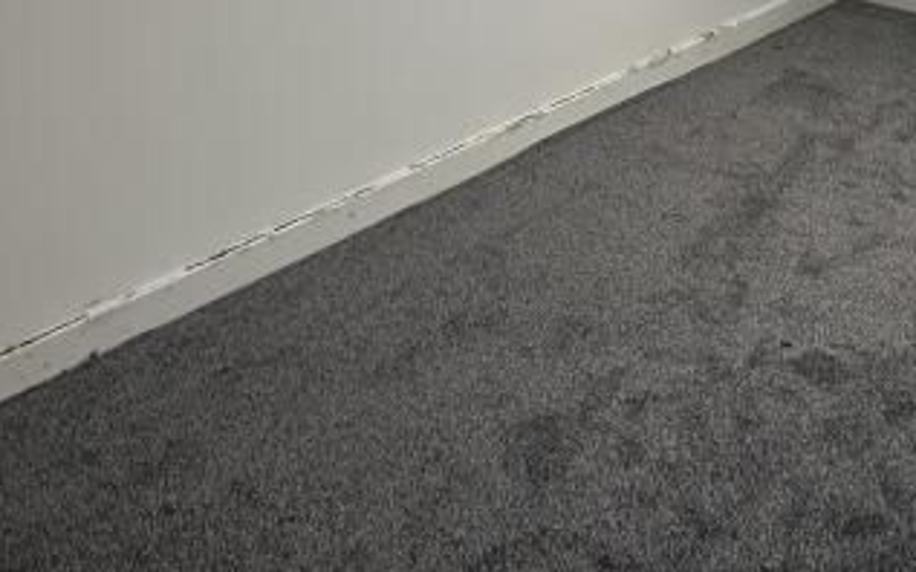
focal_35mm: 48
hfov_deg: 40.1
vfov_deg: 25.7
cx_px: 737
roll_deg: +1.5
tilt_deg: -19.5
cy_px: 23
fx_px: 1198
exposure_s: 1/198
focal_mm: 2.22
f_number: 2.2
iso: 40
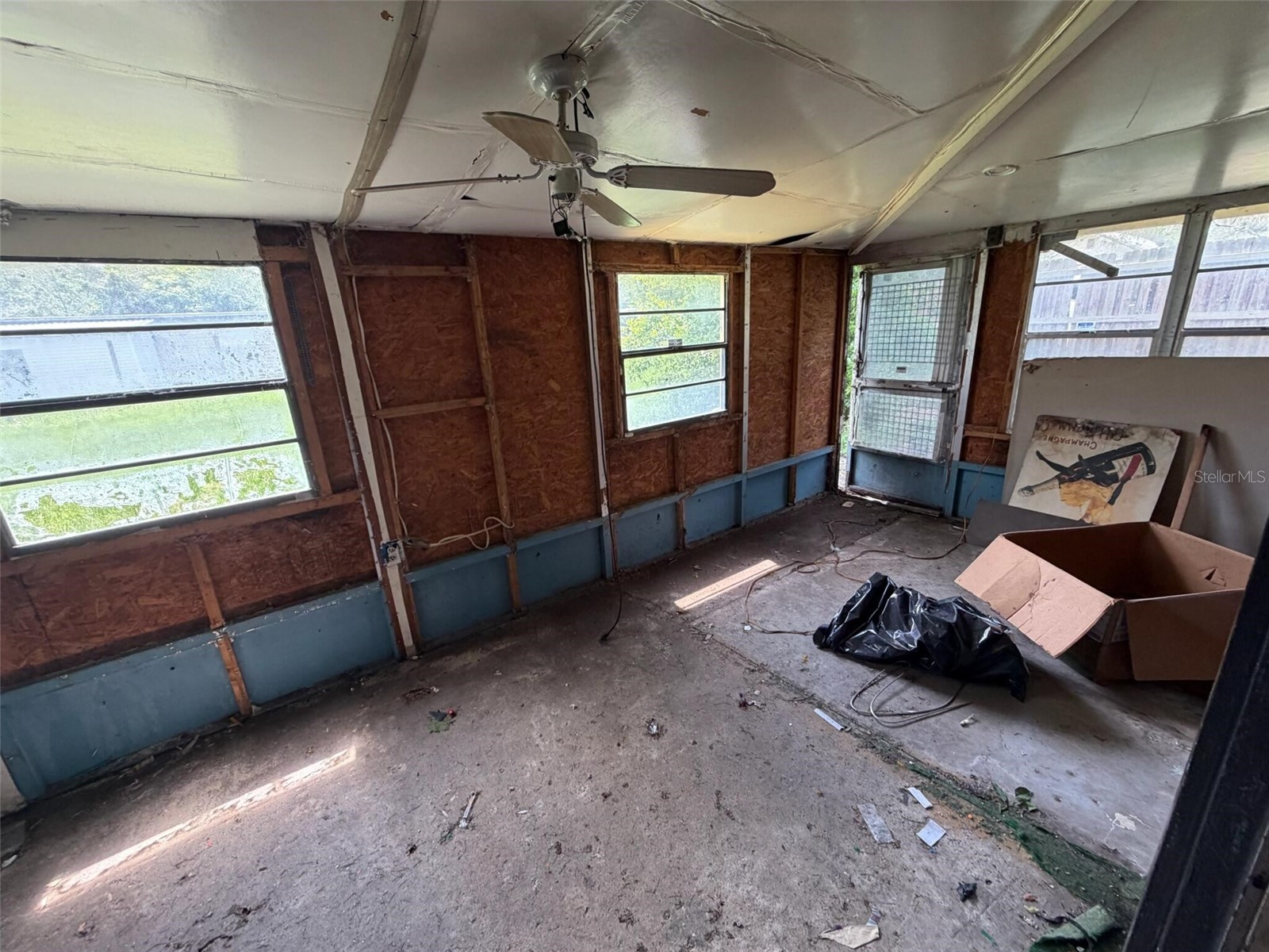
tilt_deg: -15.6
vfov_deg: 85.7
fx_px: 513
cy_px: 476
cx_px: 634
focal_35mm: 14
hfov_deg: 102.1
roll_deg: +3.5
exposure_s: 1/121
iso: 250
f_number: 2.2
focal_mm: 2.22
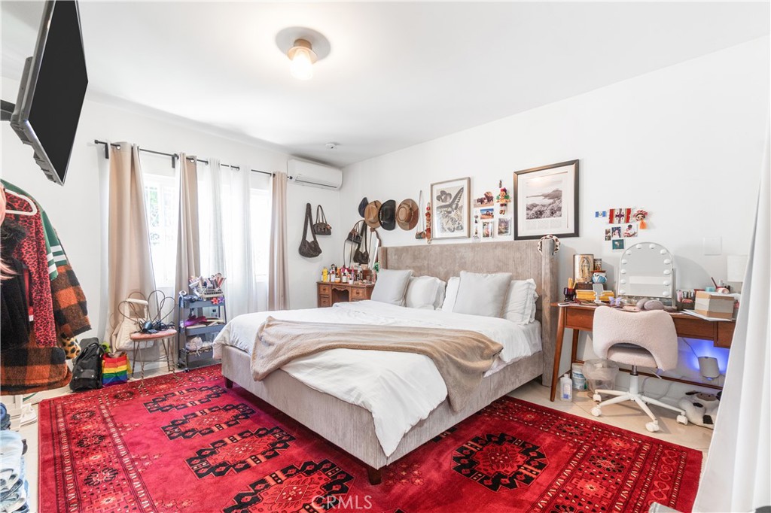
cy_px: 256
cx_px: 386
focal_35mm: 15
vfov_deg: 77.3
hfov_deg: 100.4
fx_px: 321
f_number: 7.1
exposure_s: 1/3
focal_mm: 10
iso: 320
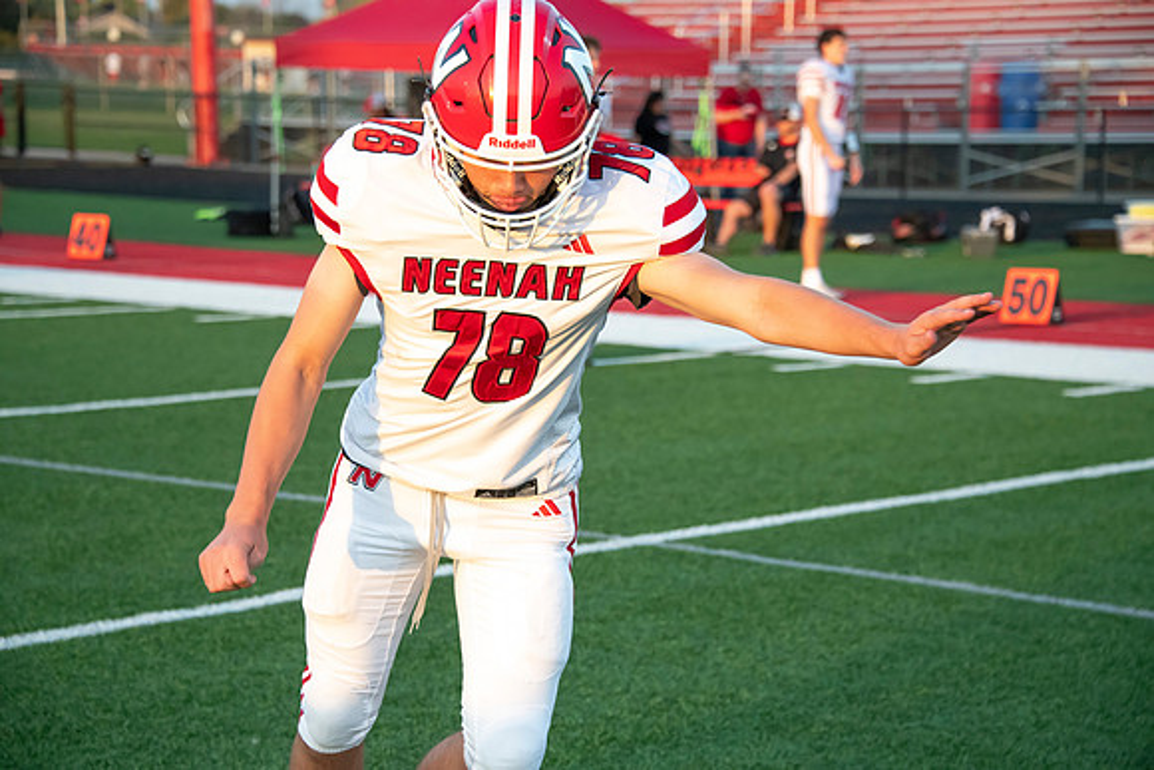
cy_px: 385
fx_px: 3206
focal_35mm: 100
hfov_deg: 20.4
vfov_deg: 13.7
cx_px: 577
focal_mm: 100
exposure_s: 1/1600
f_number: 5.6
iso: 2000
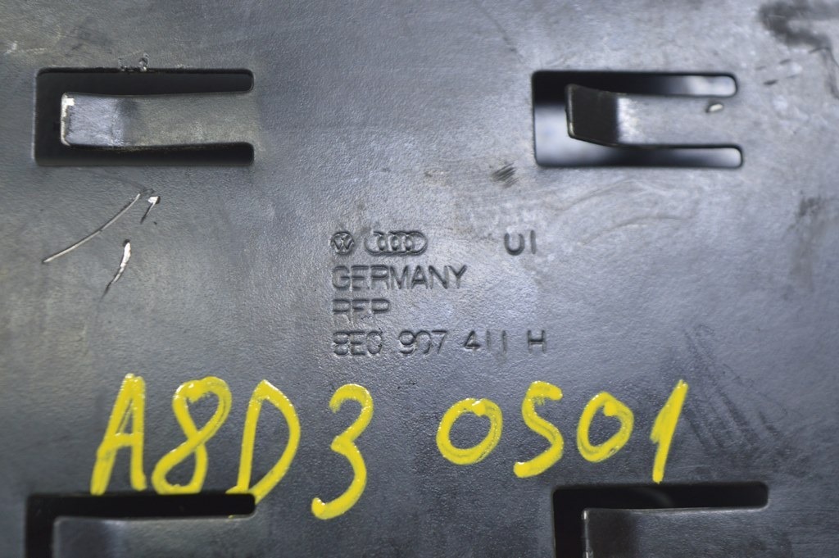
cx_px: 420
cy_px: 279
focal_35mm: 82
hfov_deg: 24.6
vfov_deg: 16.5
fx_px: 1921
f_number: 5.6
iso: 400
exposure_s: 1/20
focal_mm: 55
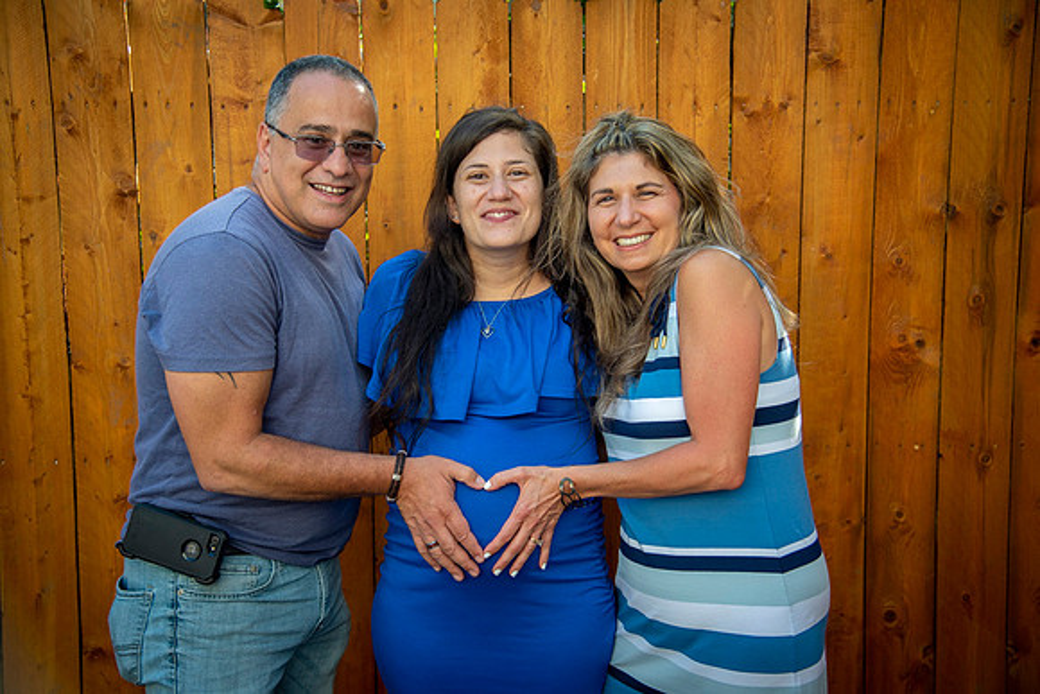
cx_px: 520
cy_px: 347
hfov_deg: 41.1
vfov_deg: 28.1
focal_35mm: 48
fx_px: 1387
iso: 125
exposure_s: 1/320
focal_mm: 48
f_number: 4
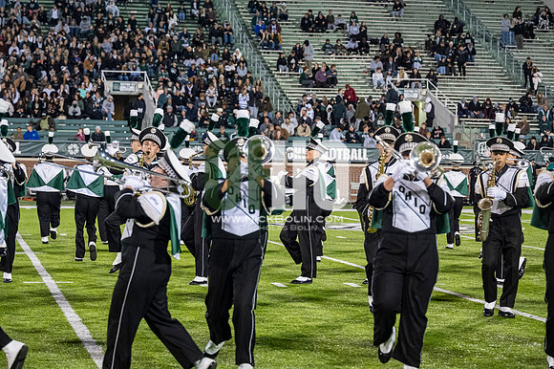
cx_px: 277
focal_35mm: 105
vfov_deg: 13.0
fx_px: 1615
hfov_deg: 19.5
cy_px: 184
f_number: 2.8
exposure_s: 1/500
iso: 1000
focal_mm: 70
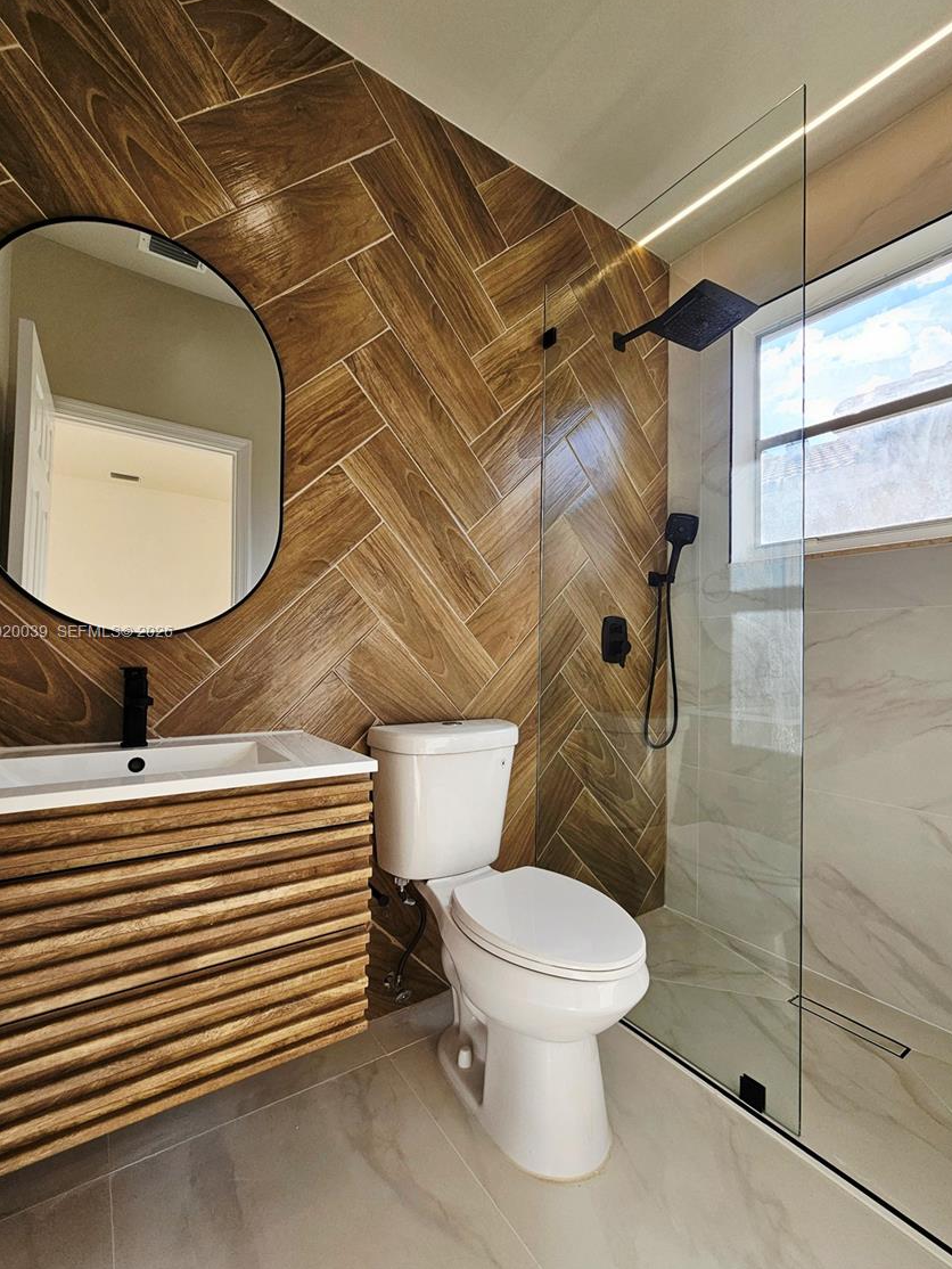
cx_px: 475
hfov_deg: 85.7
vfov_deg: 102.1
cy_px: 633
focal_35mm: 14
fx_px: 513
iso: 50
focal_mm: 2.2
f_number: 2.2
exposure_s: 1/213
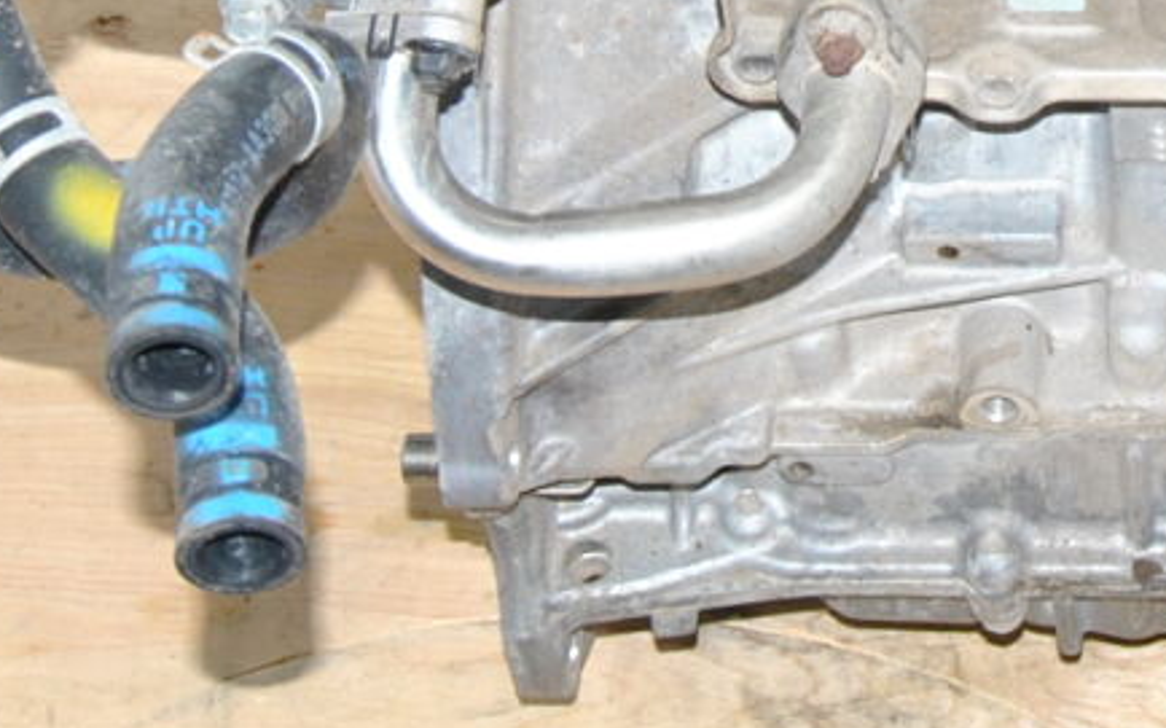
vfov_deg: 8.1
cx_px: 1120
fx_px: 5020
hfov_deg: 13.1
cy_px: -334
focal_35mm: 158
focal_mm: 28
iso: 400
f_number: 7.1
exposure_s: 1/200
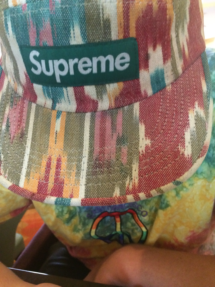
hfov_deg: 48.2
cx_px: 108
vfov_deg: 61.7
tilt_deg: -15.7
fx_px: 240
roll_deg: +1.6
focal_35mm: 29
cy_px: 144
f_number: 2.2
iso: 320
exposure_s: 1/20
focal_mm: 4.15
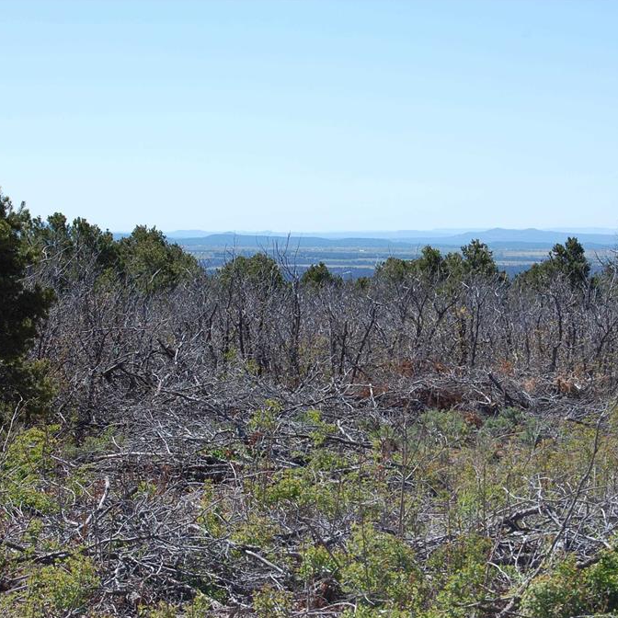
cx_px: 388
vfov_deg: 16.3
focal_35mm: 107
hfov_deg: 16.3
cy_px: 307
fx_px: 2154
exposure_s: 1/320
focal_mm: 55
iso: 200
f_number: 9
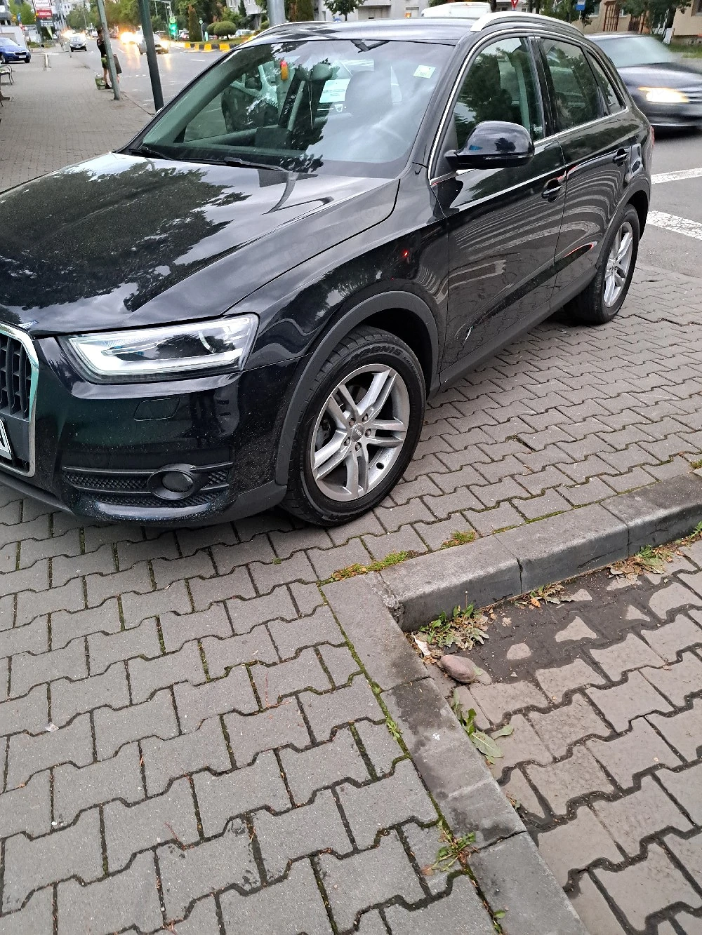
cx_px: 351
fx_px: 649
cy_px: 468
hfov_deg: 56.8
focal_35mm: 24
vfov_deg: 71.6
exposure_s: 1/33
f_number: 1.8
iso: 400
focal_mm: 5.23
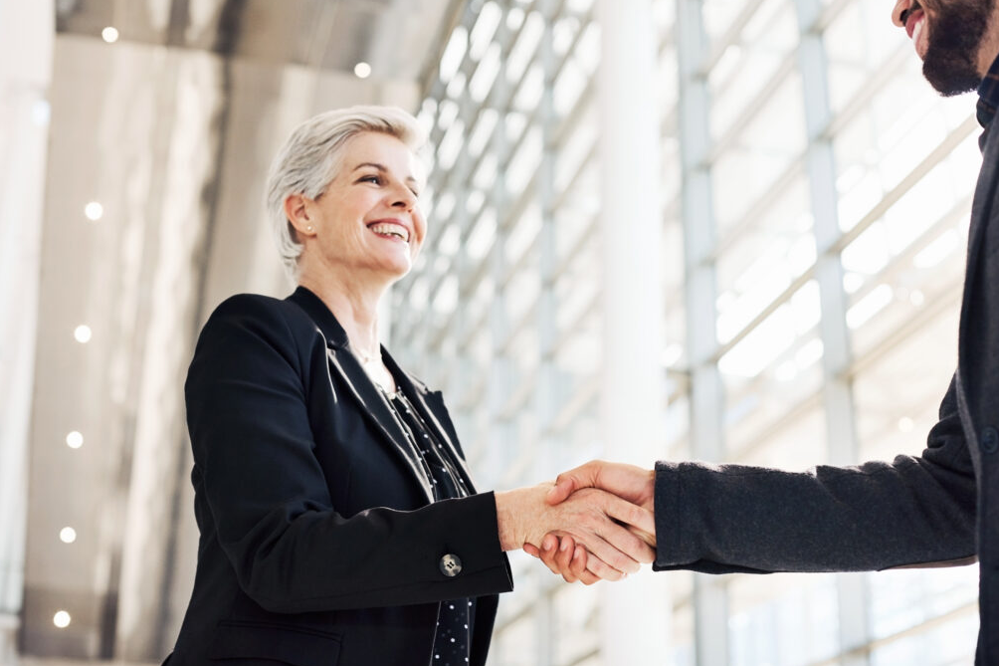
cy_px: 334
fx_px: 1415
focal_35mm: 51
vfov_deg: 26.5
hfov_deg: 38.9
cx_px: 500
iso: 400
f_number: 3.5
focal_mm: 50
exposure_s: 1/500
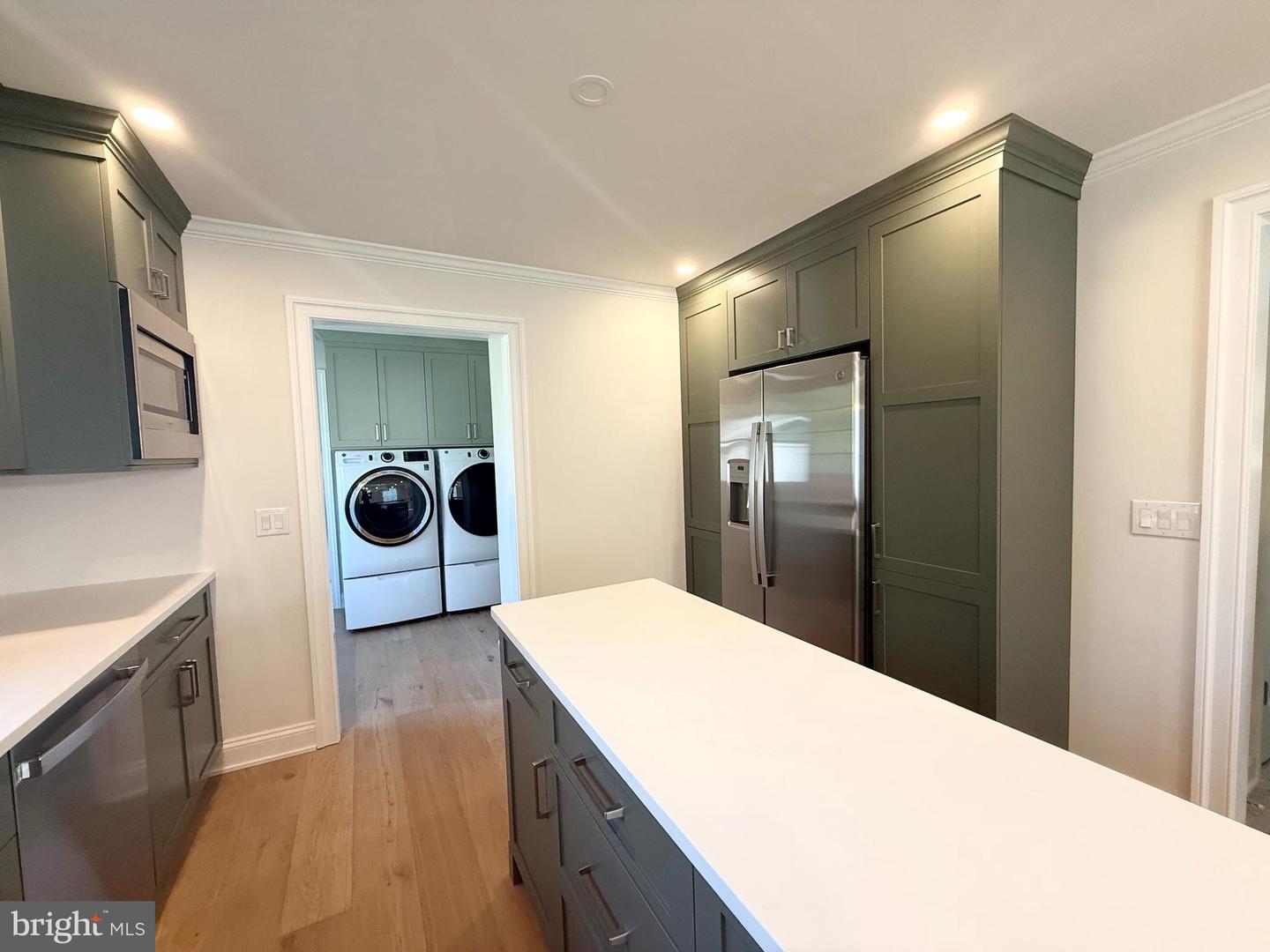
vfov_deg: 85.7
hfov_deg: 102.1
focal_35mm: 14
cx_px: 635
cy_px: 476
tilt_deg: -2.7
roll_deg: +2.3
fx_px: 514
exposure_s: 1/120
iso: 250
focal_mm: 2.22
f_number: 2.2
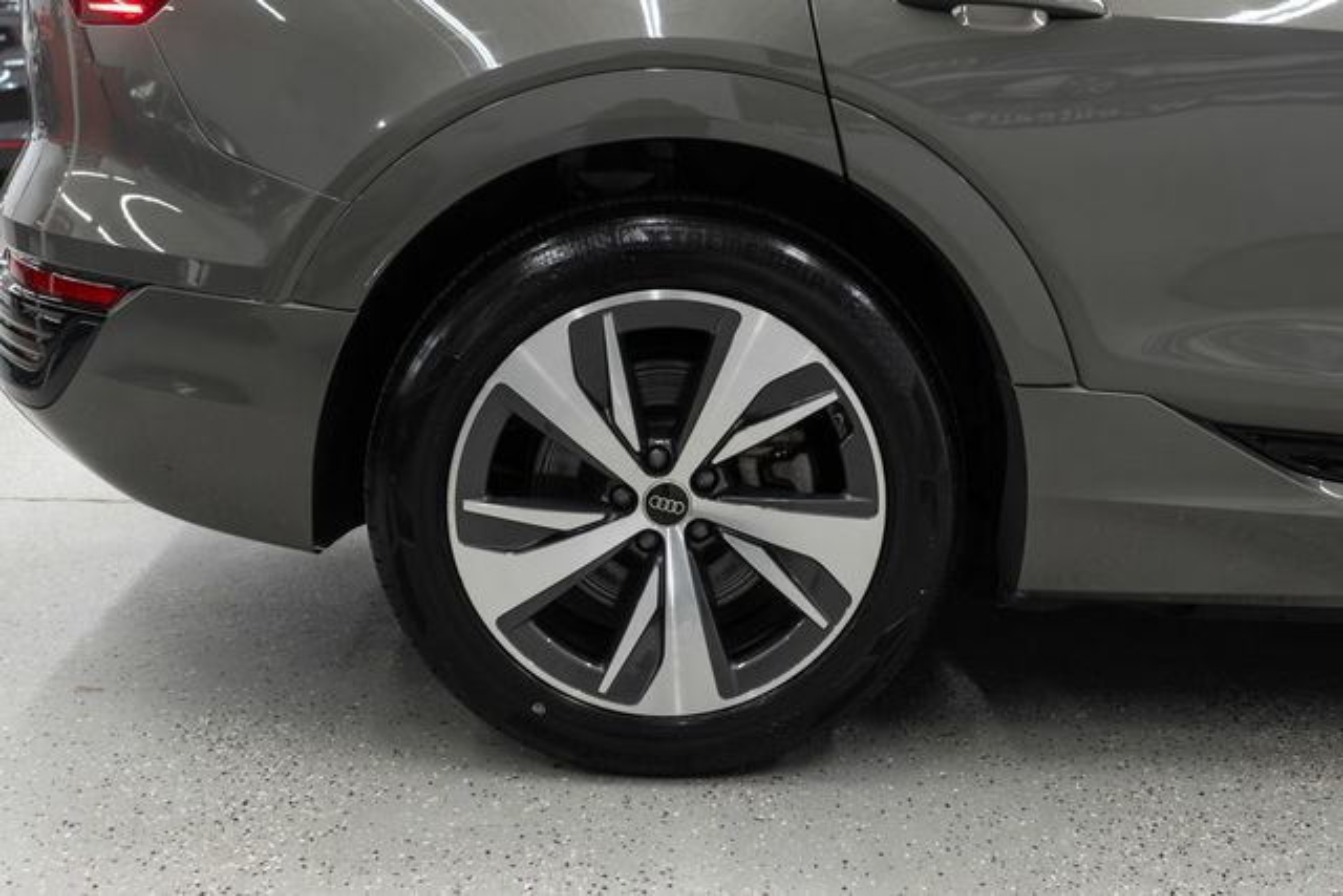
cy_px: 448
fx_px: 1567
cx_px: 672
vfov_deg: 31.9
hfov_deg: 46.4
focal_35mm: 42
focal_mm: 28
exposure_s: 1/40
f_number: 3.2
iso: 250
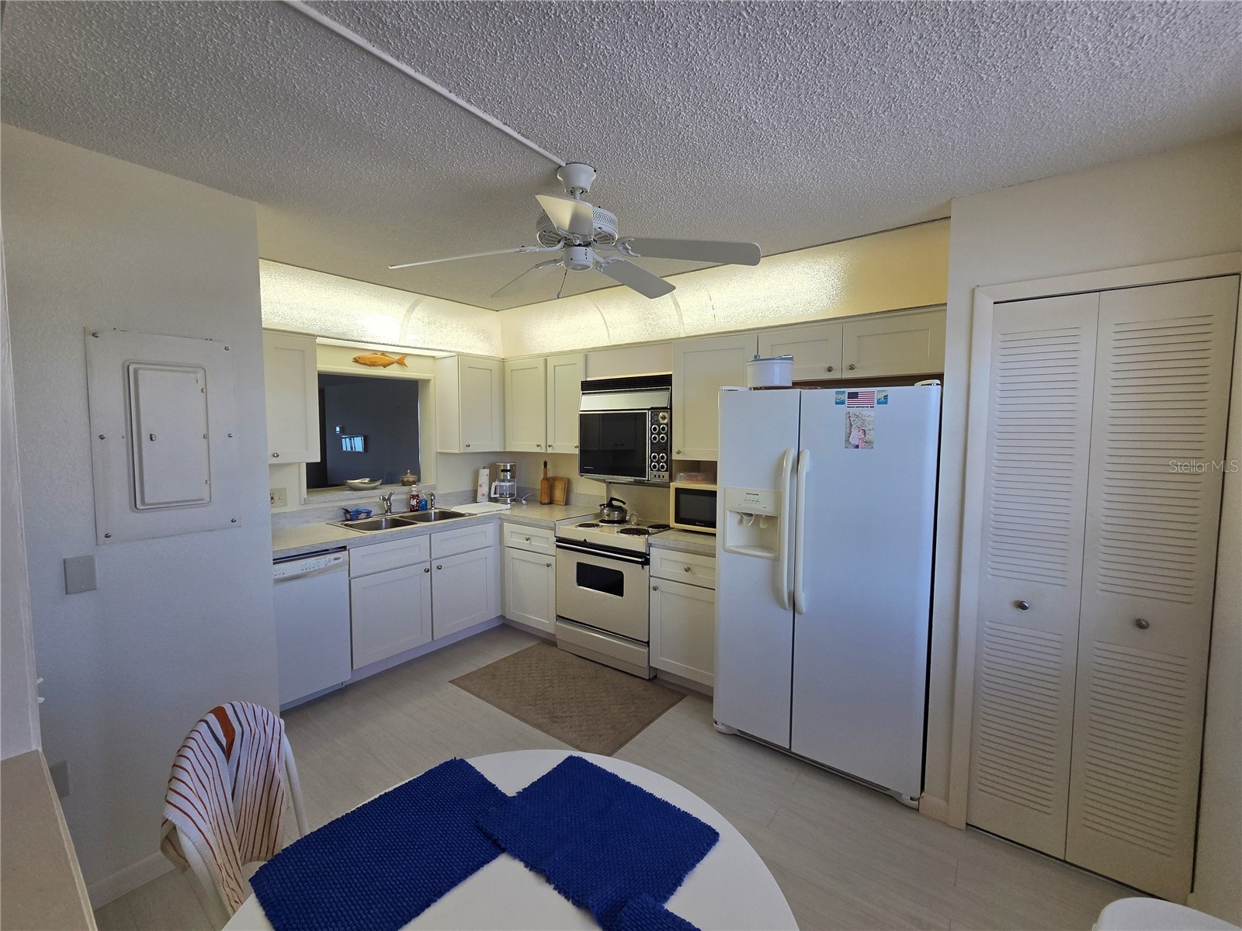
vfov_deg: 89.9
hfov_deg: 106.2
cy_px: 466
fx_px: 466
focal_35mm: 13
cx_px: 621
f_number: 2.2
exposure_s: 1/323
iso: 100
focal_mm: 2.2
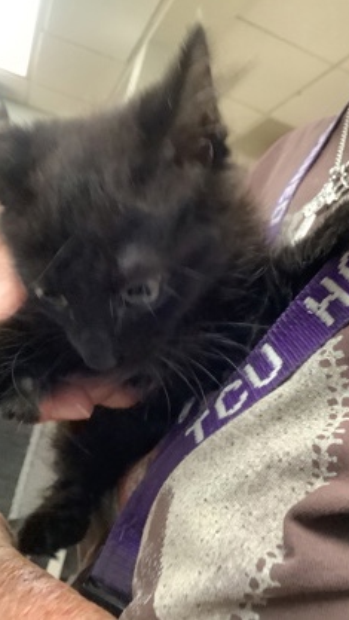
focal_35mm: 34
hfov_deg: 34.6
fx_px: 559
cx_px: 201
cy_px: 309
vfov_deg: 58.0
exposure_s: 1/40
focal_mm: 3.3
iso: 400
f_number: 2.4
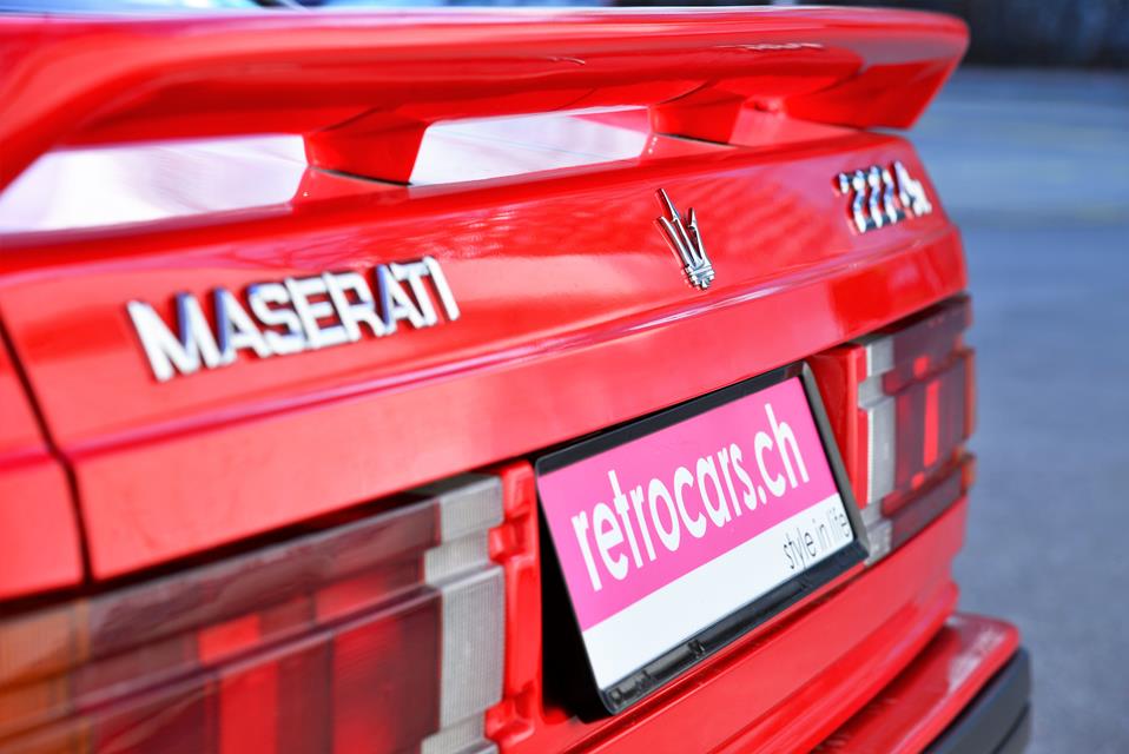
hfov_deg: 17.1
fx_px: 3765
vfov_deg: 11.4
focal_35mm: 120
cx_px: 564
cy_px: 377
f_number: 7.1
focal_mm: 120
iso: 100
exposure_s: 1/160
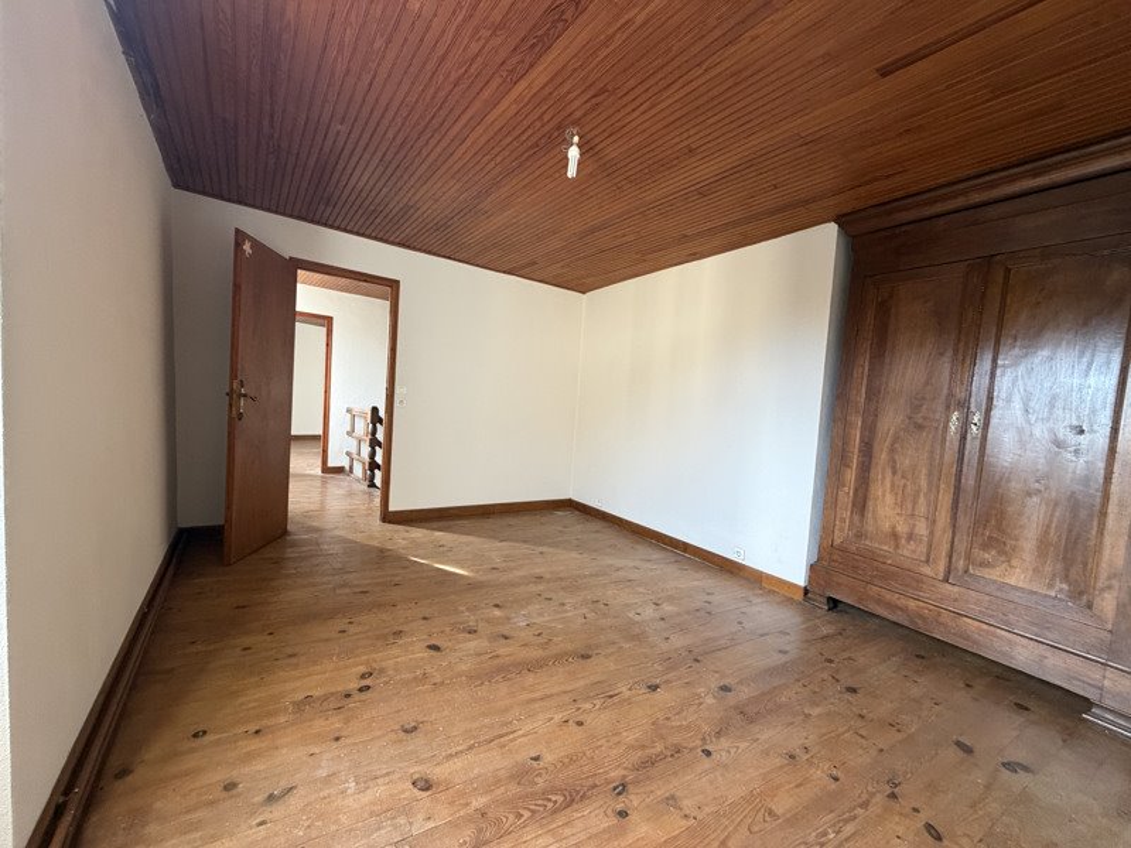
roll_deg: -4.5
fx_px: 457
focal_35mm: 14
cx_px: 566
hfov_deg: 102.1
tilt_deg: -3.4
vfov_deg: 85.7
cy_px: 424
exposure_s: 1/70
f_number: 2.2
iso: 320
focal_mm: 2.22
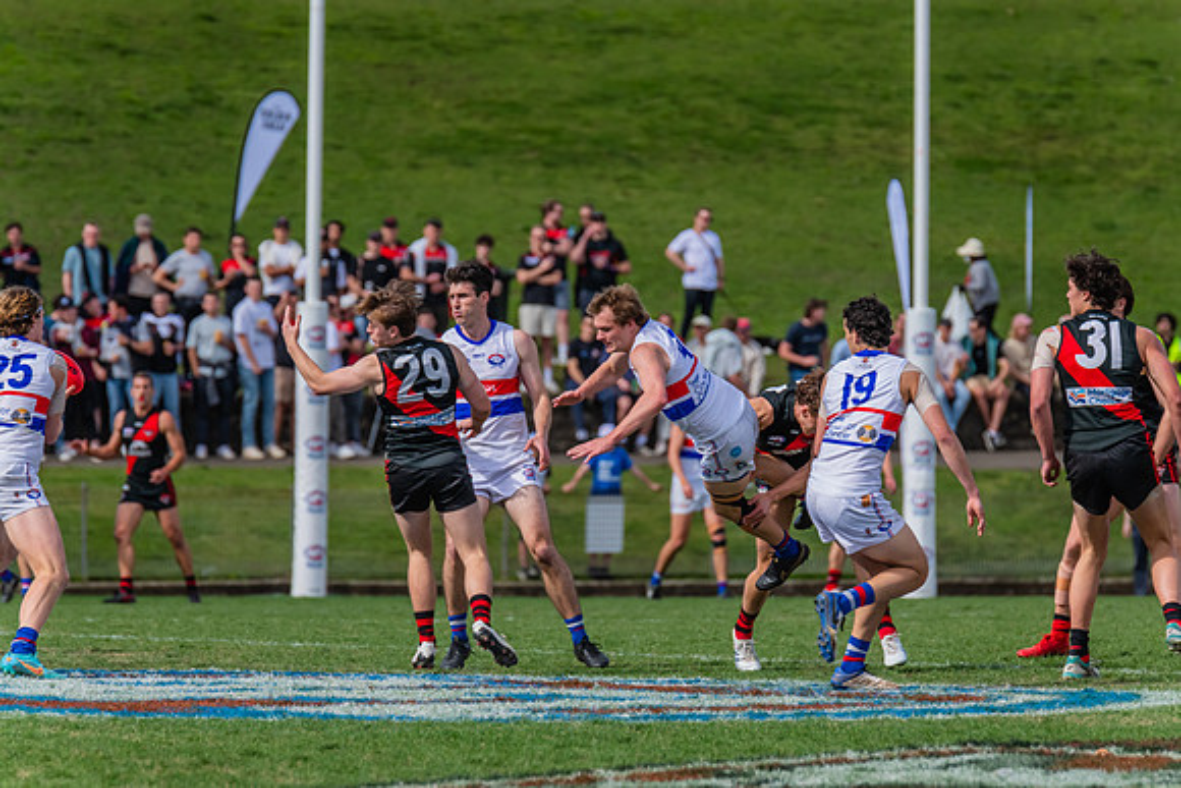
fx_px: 14030
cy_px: 394
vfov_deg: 3.2
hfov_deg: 4.8
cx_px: 592
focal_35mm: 428
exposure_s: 1/1600
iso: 800
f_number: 8
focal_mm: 420
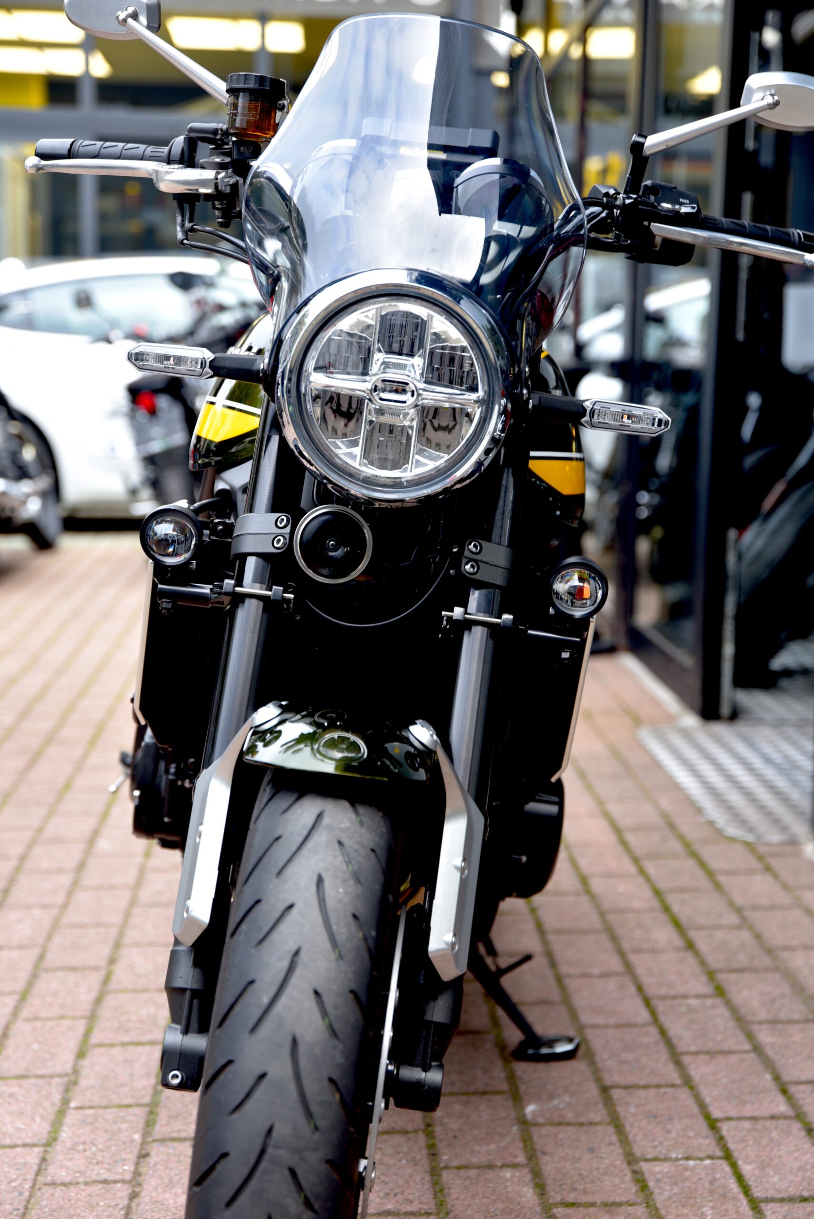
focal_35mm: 62
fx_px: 2101
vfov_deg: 32.4
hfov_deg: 21.9
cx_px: 407
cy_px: 610
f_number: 3.5
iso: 200
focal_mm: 62
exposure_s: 1/60
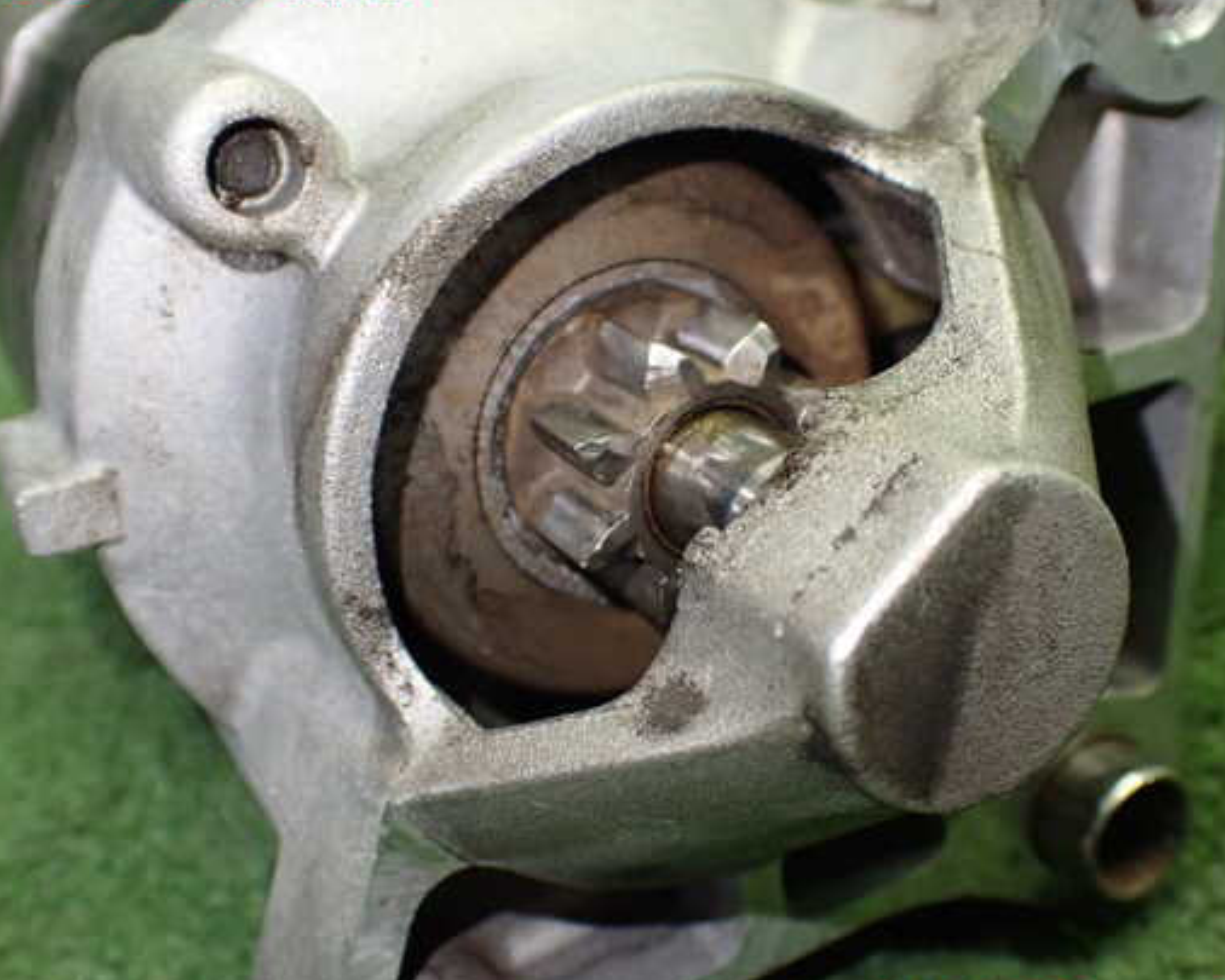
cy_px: 494
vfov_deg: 34.2
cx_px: 700
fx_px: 1596
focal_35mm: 44
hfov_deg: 41.9
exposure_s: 1/100
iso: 800
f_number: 2.7
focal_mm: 6.83
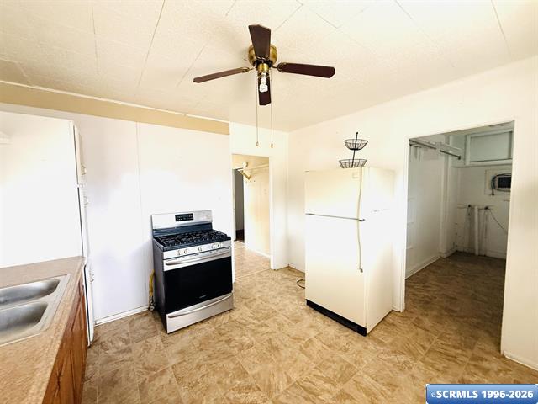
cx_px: 269
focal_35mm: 14
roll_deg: +0.1
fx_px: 218
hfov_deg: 102.1
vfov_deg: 85.7
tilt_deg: -2.7
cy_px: 202
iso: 250
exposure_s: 1/99
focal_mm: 2.22
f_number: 2.2
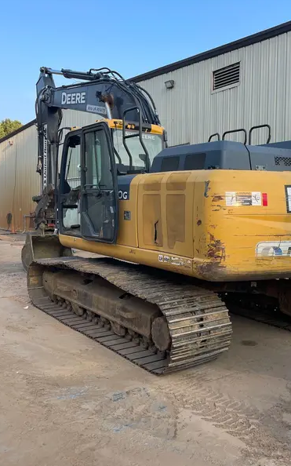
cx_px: 185
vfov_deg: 56.7
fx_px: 432
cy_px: 216
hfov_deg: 37.0
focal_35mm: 34
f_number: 1.6
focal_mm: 4.2
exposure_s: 1/836
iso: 32
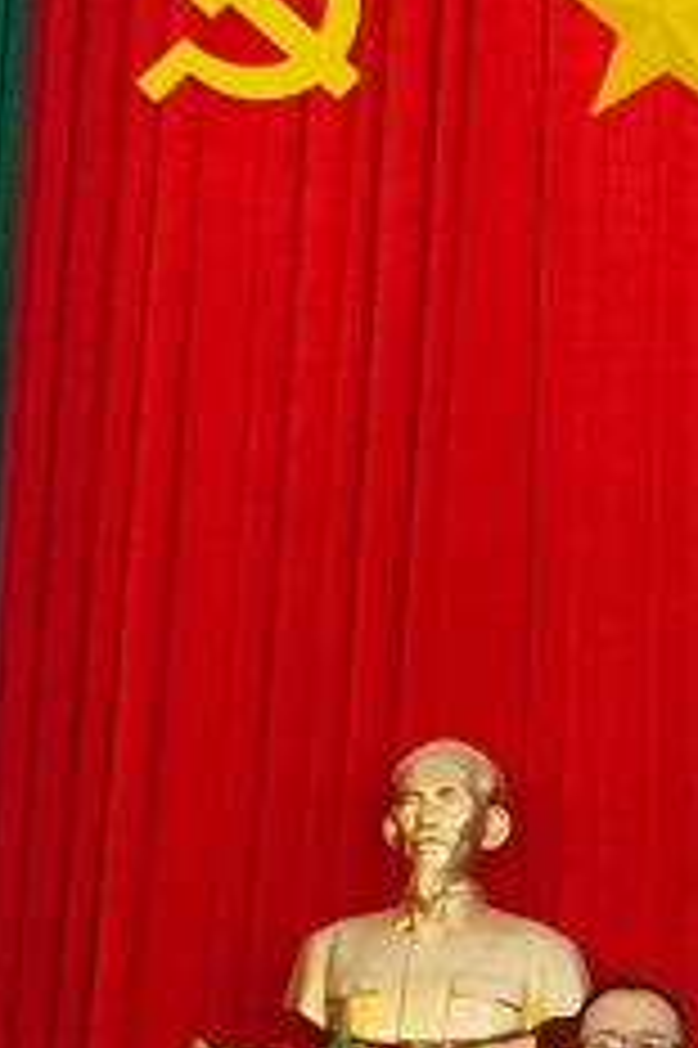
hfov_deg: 8.6
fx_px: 4456
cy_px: 675
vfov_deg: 13.4
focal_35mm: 153
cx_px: 1207
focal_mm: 24
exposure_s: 1/125
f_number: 4
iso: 3200
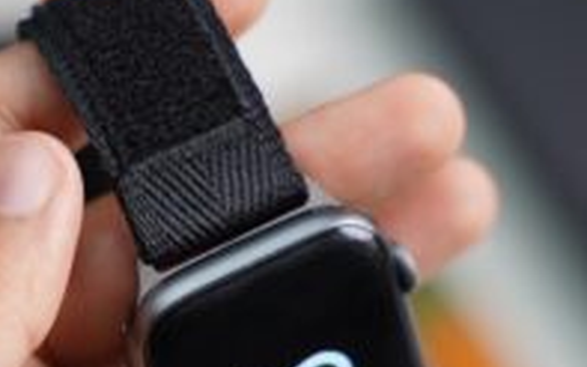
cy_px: 261
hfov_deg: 13.4
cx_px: 110
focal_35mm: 155
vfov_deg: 8.4
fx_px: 2479
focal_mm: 75
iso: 800
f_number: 4
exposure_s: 1/80
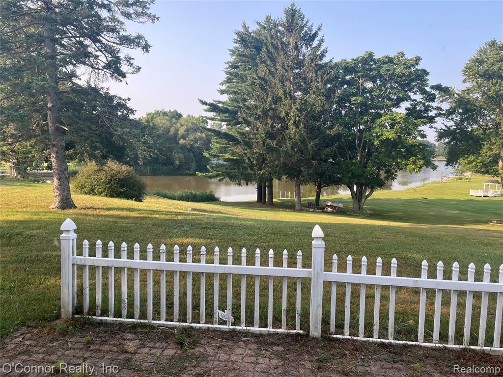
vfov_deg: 53.1
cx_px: 252
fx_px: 378
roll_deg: -1.2
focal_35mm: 26
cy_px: 188
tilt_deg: -4.1
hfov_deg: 67.3
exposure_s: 1/524
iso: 50
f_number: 1.6
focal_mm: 5.1
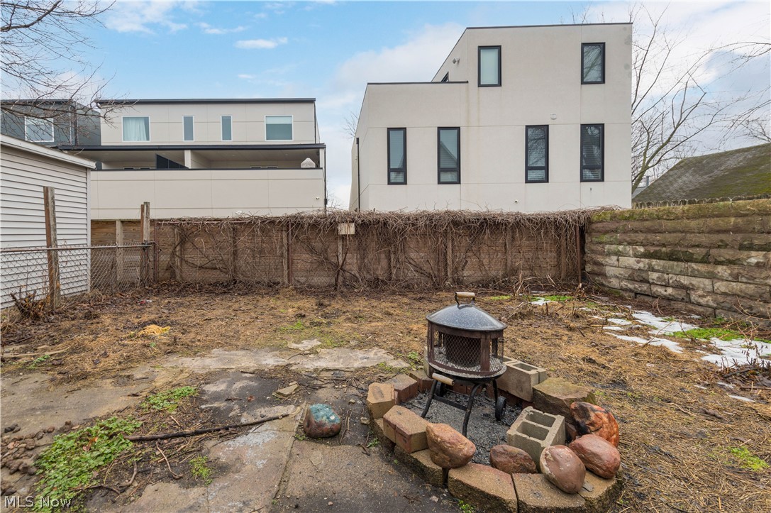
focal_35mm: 14
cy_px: 256
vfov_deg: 81.1
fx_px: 300
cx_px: 386
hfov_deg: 104.3
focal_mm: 14
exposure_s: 1/200
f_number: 8
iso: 200
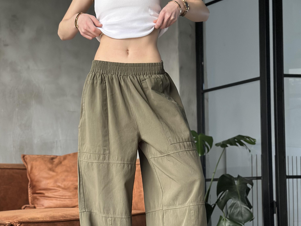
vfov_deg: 22.4
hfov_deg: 29.8
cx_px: 151
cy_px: 162
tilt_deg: +3.4
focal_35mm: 65
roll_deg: +0.7
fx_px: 565
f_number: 1.78
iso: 500
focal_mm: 6.86
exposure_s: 1/40
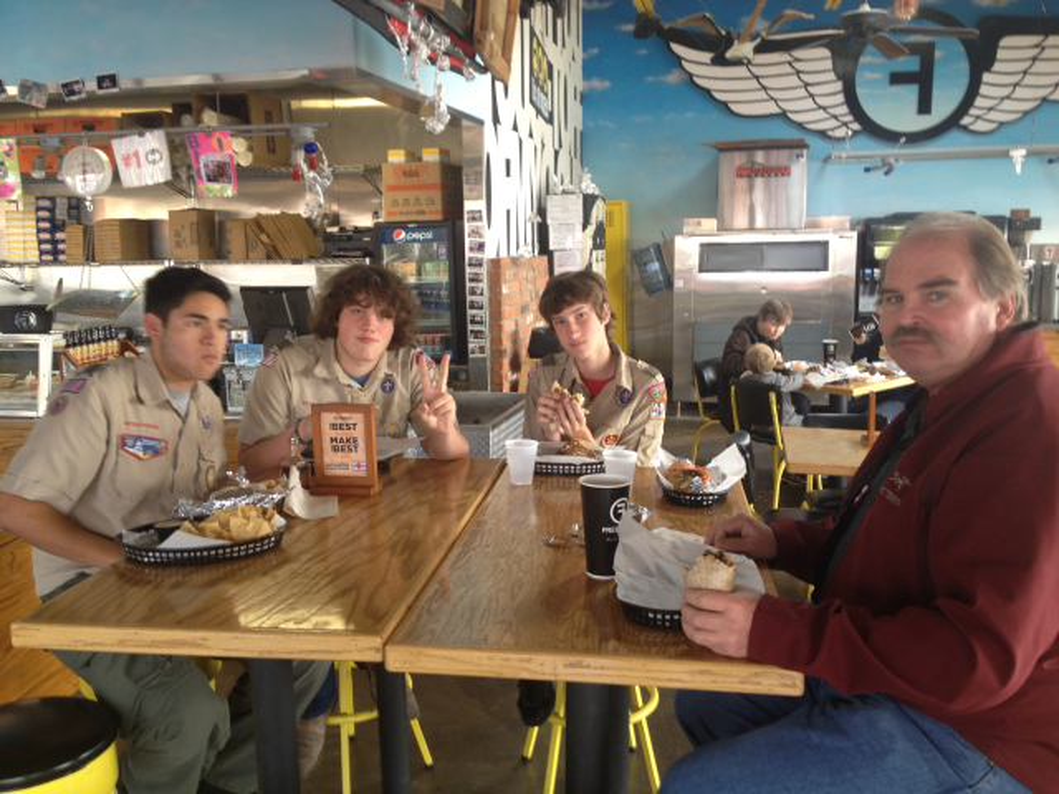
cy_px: 397
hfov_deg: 52.6
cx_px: 530
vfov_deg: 40.7
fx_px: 1071
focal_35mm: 35
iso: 50
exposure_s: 1/20
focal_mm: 4.28
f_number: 2.4
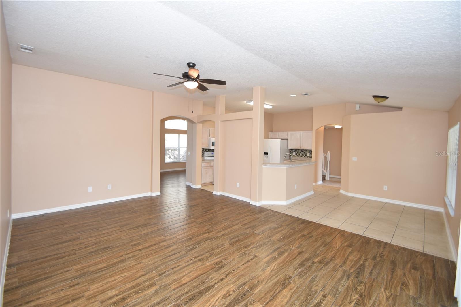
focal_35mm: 15
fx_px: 192
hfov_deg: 100.4
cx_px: 230
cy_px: 154
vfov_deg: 77.3
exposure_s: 1/60
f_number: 4
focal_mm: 10
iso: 360
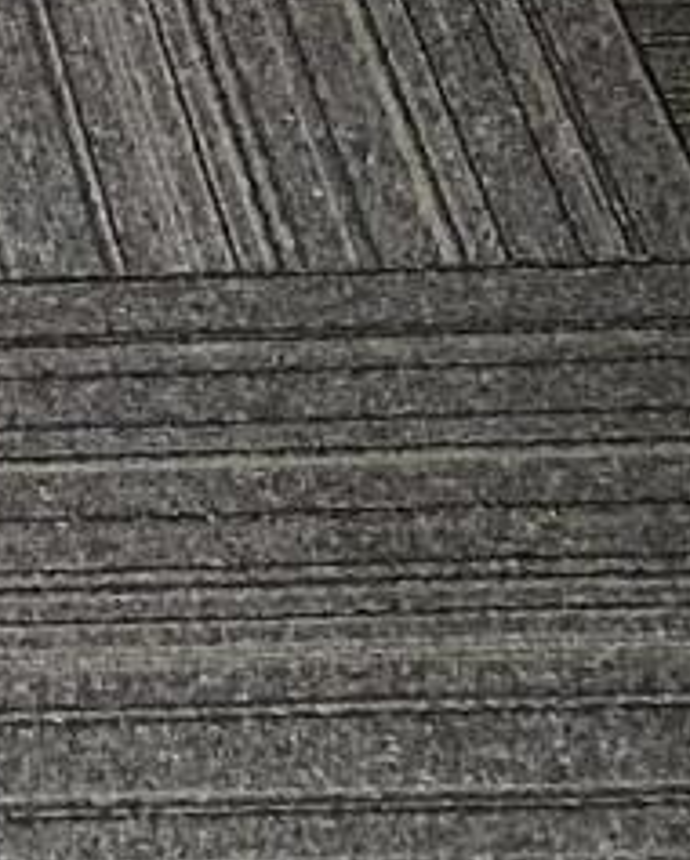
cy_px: -1996
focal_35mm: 214
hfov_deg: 6.9
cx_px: -933
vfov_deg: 7.5
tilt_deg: -11.1
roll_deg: +2.8
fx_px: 5456
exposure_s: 1/60
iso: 320
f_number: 1.8
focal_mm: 4.25
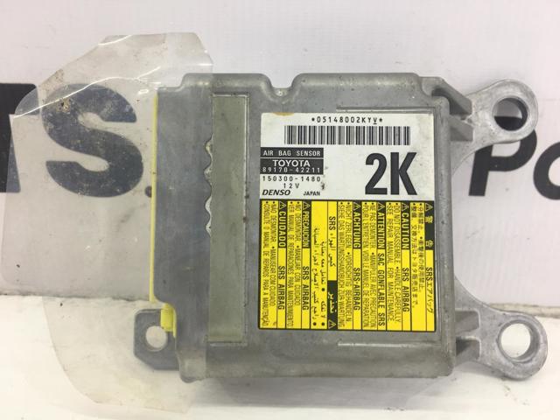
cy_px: 210
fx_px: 469
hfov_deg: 61.7
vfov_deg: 48.2
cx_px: 280
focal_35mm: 29
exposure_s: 1/50
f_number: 2.2
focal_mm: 4.15
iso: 32
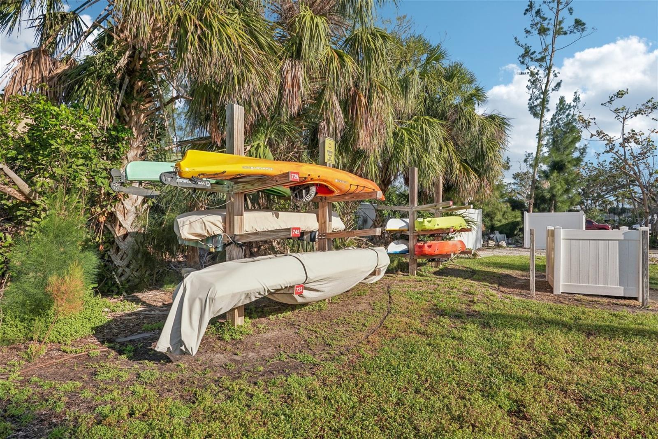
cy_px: 220
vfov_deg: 57.2
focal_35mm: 22
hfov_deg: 78.6
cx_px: 329
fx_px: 402
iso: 400
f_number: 8
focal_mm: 22
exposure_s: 1/1000
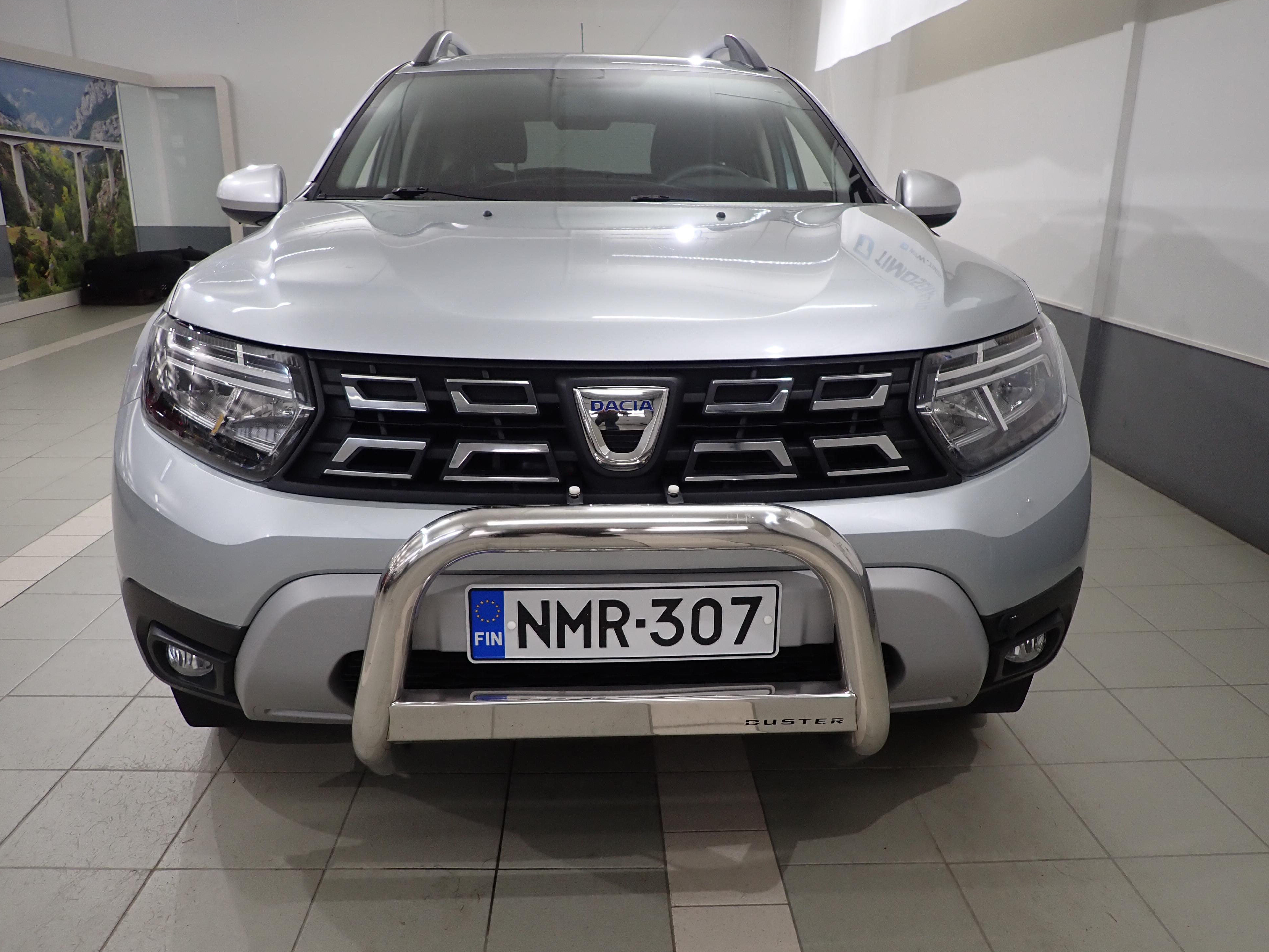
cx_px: 625
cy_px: 470
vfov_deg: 53.1
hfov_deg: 67.3
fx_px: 953
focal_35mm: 26
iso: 125
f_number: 2
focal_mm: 4.5
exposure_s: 1/60
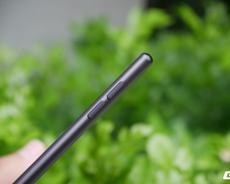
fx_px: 599
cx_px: 116
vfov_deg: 17.5
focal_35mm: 88
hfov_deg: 21.7
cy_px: 92
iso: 200
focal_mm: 42
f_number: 5.6
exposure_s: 1/100
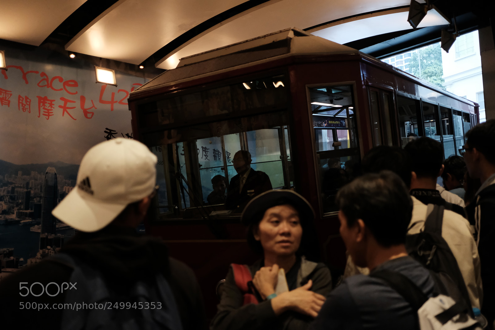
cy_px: 165
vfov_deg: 37.9
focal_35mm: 35
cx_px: 248
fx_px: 481
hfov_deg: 54.4
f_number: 2
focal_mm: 23
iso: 3200
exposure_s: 1/250
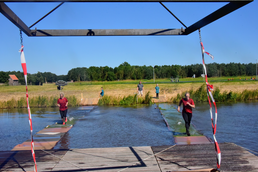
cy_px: 86
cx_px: 129
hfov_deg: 44.5
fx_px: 315
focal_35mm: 44
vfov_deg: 30.5
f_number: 25
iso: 2500
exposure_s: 1/2500
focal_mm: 44
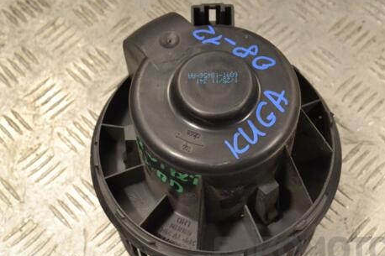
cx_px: 198
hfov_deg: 33.9
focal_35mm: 59
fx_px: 631
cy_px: 138
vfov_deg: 23.0
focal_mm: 30
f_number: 9
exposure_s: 1/320
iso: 3200
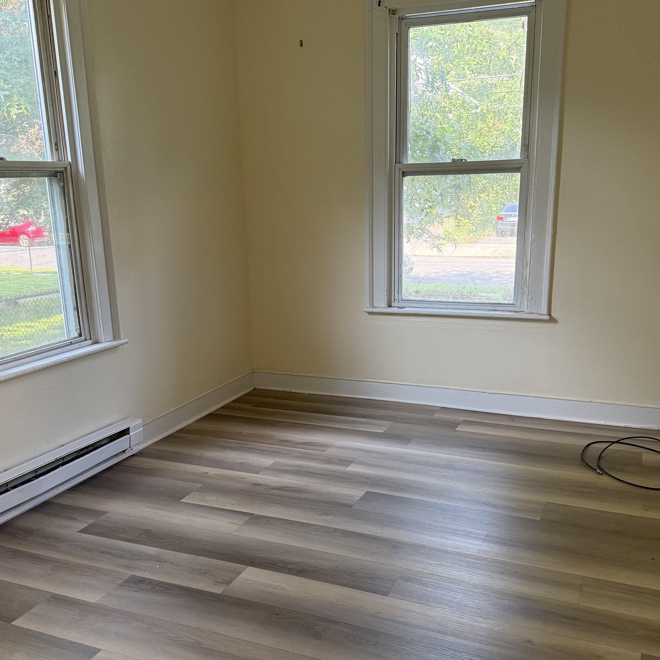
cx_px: 328
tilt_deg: -15.1
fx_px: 733
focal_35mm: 34
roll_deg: +1.0
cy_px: 382
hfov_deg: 48.5
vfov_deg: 48.3
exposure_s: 1/218
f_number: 1.78
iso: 200
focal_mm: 6.76
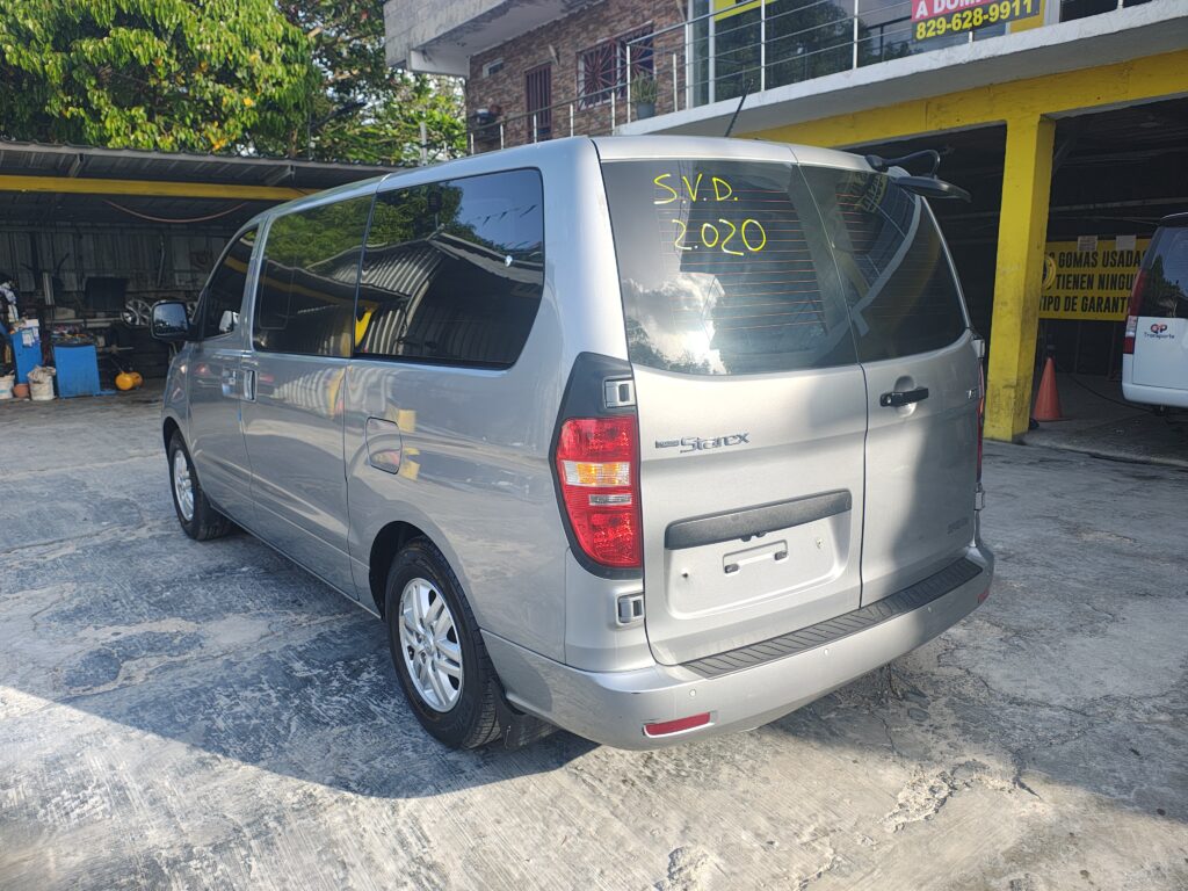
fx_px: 858
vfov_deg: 54.9
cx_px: 594
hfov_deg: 69.4
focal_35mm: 25
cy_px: 446
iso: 100
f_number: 1.4
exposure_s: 1/354
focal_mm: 5.89
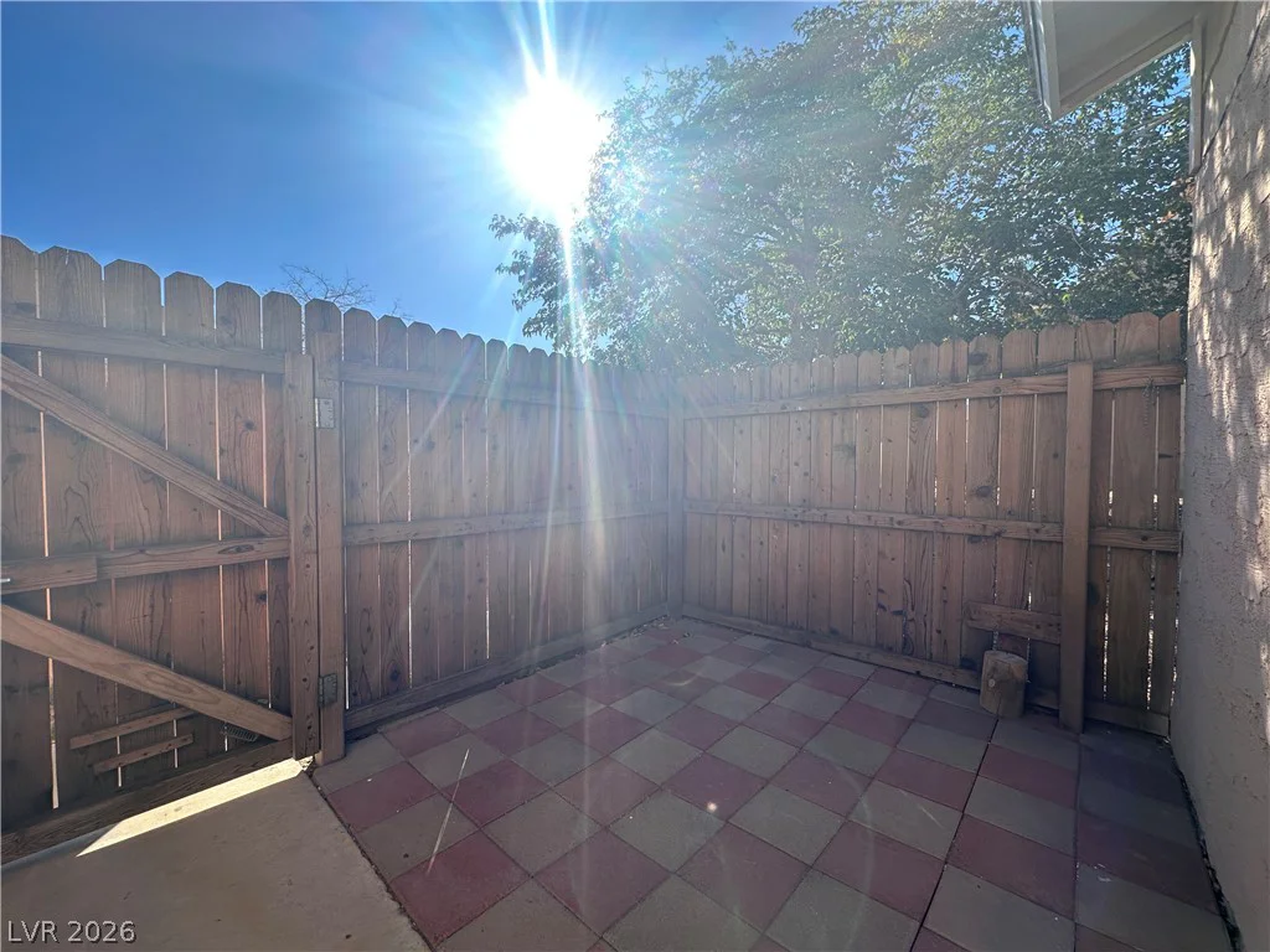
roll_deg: -0.5
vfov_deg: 85.7
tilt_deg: -1.3
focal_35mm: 14
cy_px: 476
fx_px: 514
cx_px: 635
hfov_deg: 102.1
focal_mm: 2.22
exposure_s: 1/558
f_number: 2.2
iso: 40
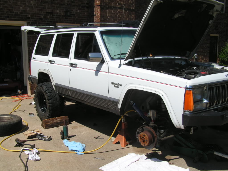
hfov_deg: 49.0
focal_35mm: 38
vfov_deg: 37.7
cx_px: 114
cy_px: 86
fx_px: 250
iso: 50
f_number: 5.6
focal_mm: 6.3
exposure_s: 1/640
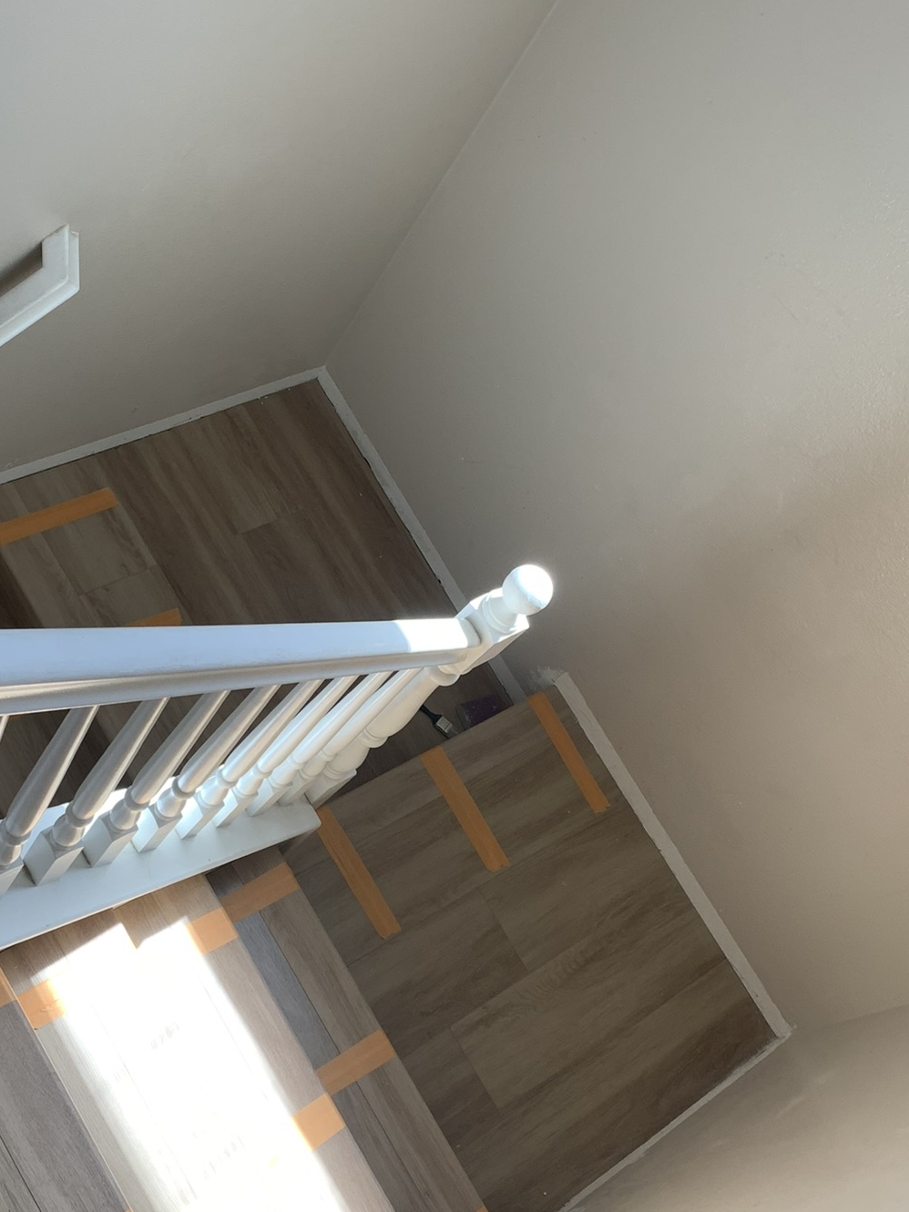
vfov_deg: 46.4
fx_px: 1401
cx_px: 297
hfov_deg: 35.6
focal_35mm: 40
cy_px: 752
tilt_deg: -60.8
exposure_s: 1/121
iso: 50
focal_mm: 4.25
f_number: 1.8
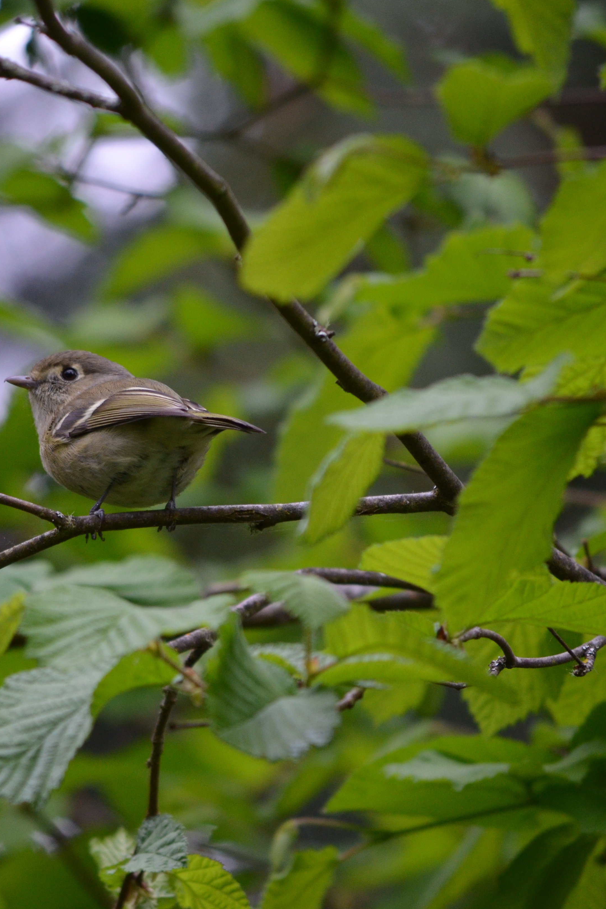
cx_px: 95
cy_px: 454
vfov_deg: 3.0
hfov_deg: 2.0
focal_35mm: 679
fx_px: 17142
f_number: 5.6
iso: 800
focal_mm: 300
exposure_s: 1/1000
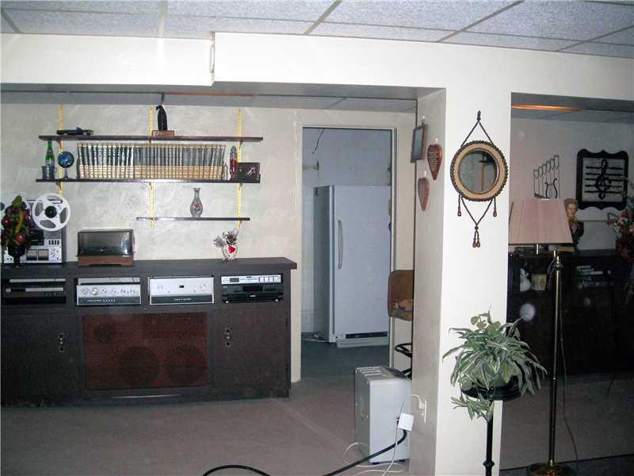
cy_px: 238
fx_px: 696
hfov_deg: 49.0
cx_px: 317
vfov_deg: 37.7
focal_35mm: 38
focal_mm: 6.3
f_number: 3.2
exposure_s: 1/60.1
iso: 83
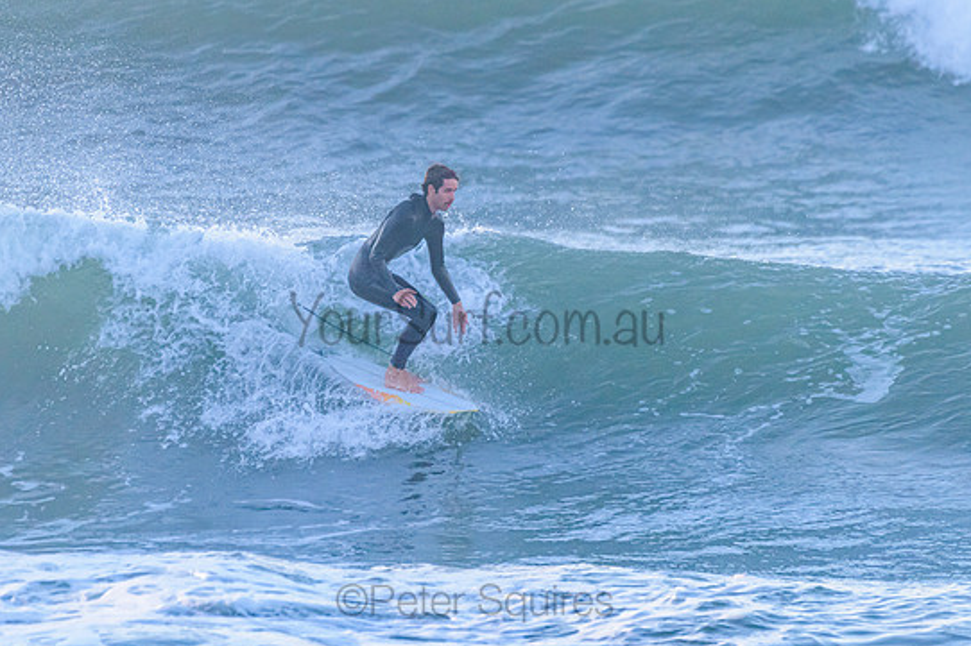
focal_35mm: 651
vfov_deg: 2.1
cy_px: 303
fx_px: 17553
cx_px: 475
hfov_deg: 3.2
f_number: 5.6
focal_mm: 500
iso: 1400
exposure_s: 1/2000
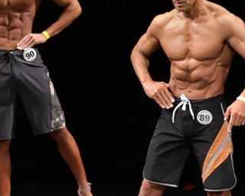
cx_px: 1
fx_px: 4738
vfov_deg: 2.4
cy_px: 106
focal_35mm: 653
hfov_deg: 3.0
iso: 3200
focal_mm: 190
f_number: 5.6
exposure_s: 1/400
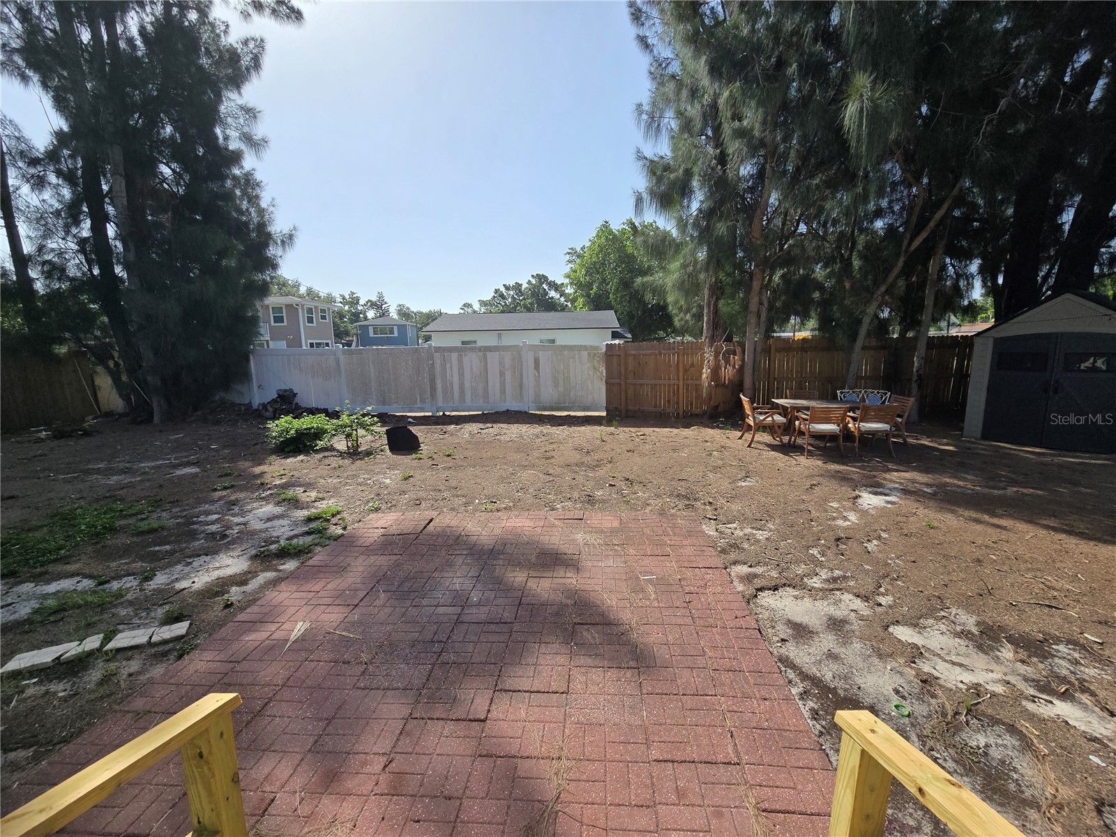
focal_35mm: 13
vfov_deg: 89.9
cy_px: 418
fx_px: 419
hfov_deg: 106.2
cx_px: 558
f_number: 2.2
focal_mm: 2.2
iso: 50
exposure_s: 1/2436
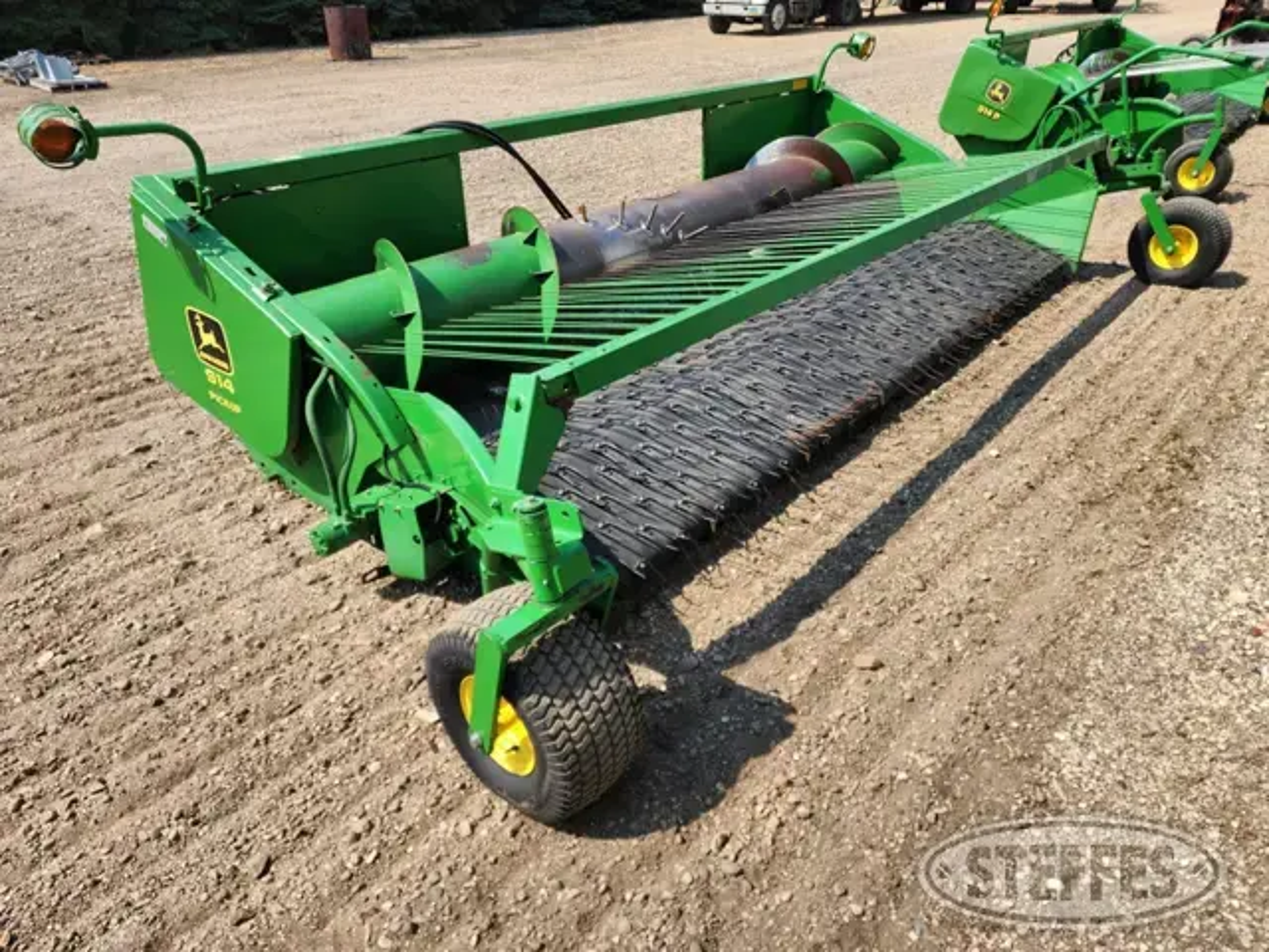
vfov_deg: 58.9
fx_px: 843
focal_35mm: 23
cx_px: 634
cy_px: 476
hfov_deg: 73.9
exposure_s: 1/722
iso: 12
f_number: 1.8
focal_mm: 6.4
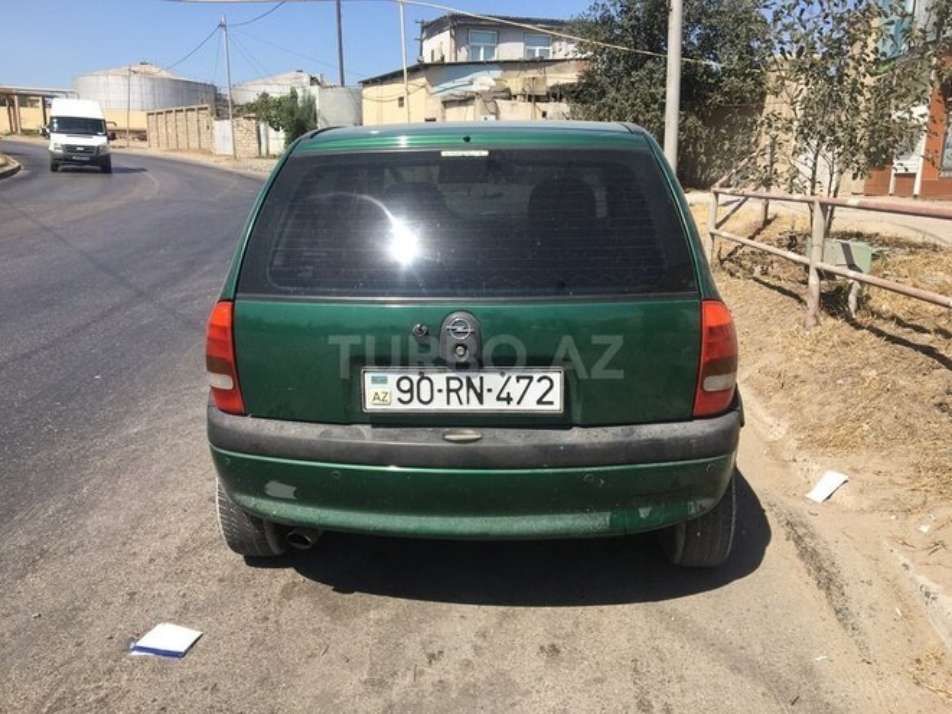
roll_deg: -2.2
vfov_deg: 48.2
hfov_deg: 61.7
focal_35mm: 29
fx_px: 798
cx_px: 476
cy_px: 357
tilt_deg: -11.8
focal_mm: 4.15
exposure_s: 1/1326
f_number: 2.2
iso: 25
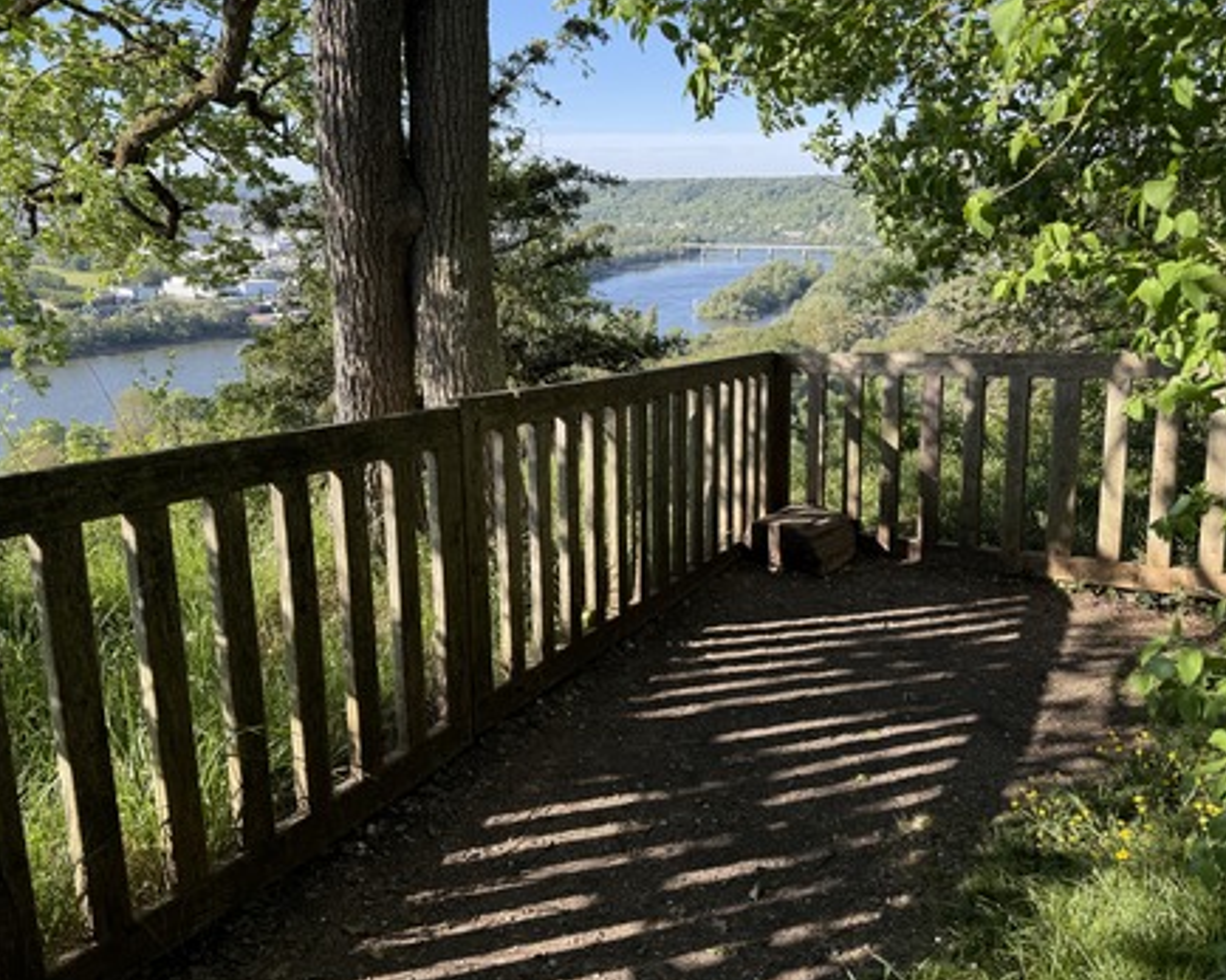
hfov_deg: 64.0
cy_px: 490
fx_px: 979
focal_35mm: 27
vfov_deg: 53.2
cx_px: 557
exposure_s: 1/849
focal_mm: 6.76
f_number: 1.78
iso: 80
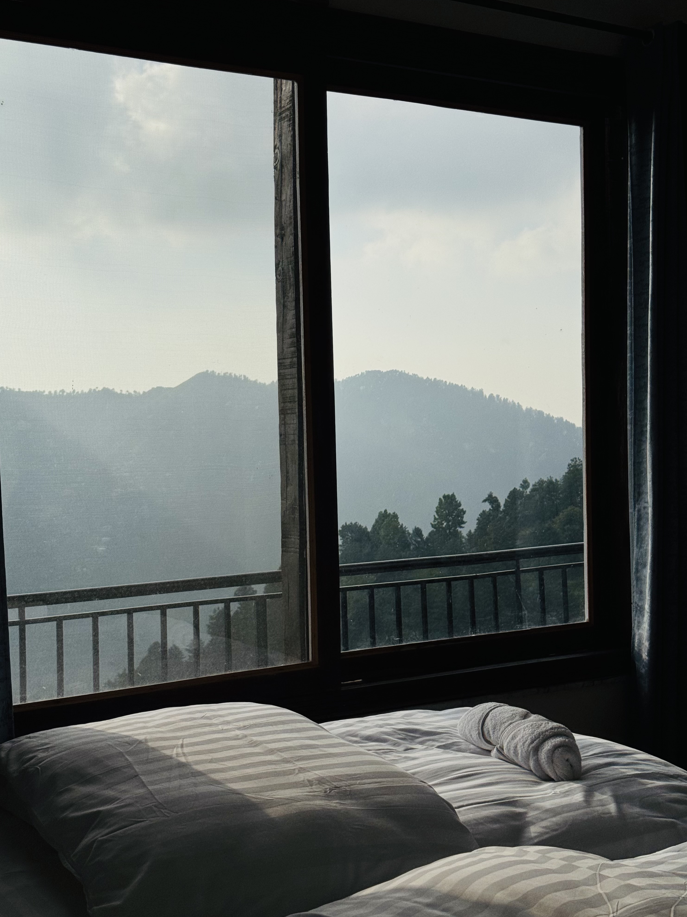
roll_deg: +0.6
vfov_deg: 38.9
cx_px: 343
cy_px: 461
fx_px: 1297
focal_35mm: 49
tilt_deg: -1.1
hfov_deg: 29.7
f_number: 1.78
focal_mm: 6.76
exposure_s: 1/15385
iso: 64
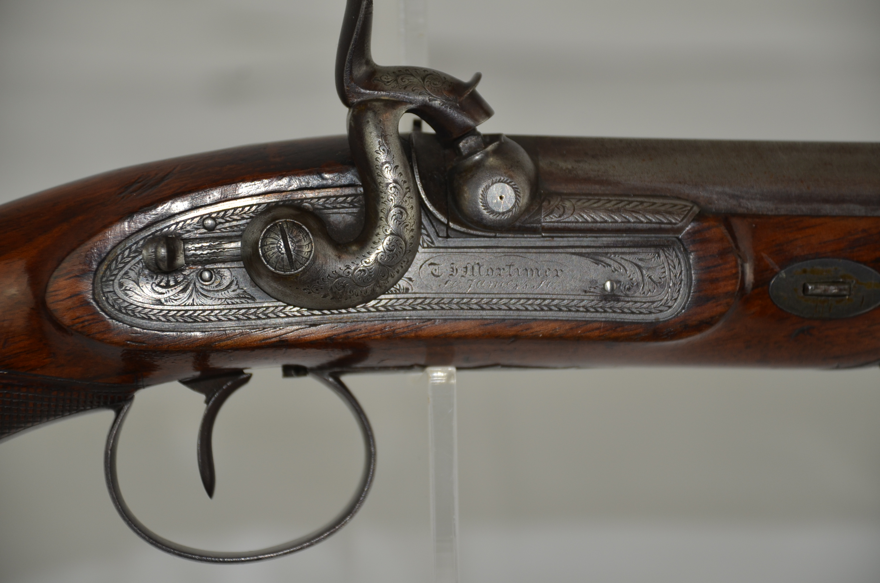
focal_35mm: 158
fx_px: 3842
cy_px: 292
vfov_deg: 8.7
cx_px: 440
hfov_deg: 13.1
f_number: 5.6
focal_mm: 105
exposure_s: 1/200
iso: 200
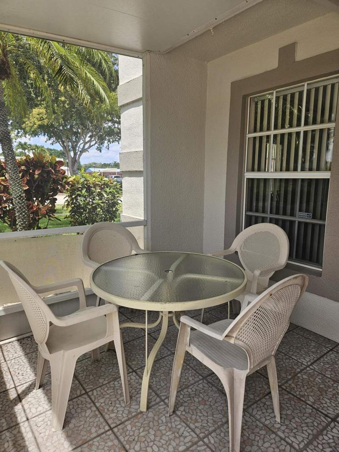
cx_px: 170
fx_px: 300
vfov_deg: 73.9
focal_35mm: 23
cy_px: 226
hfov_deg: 58.9
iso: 25
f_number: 1.8
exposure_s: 1/260
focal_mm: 5.4
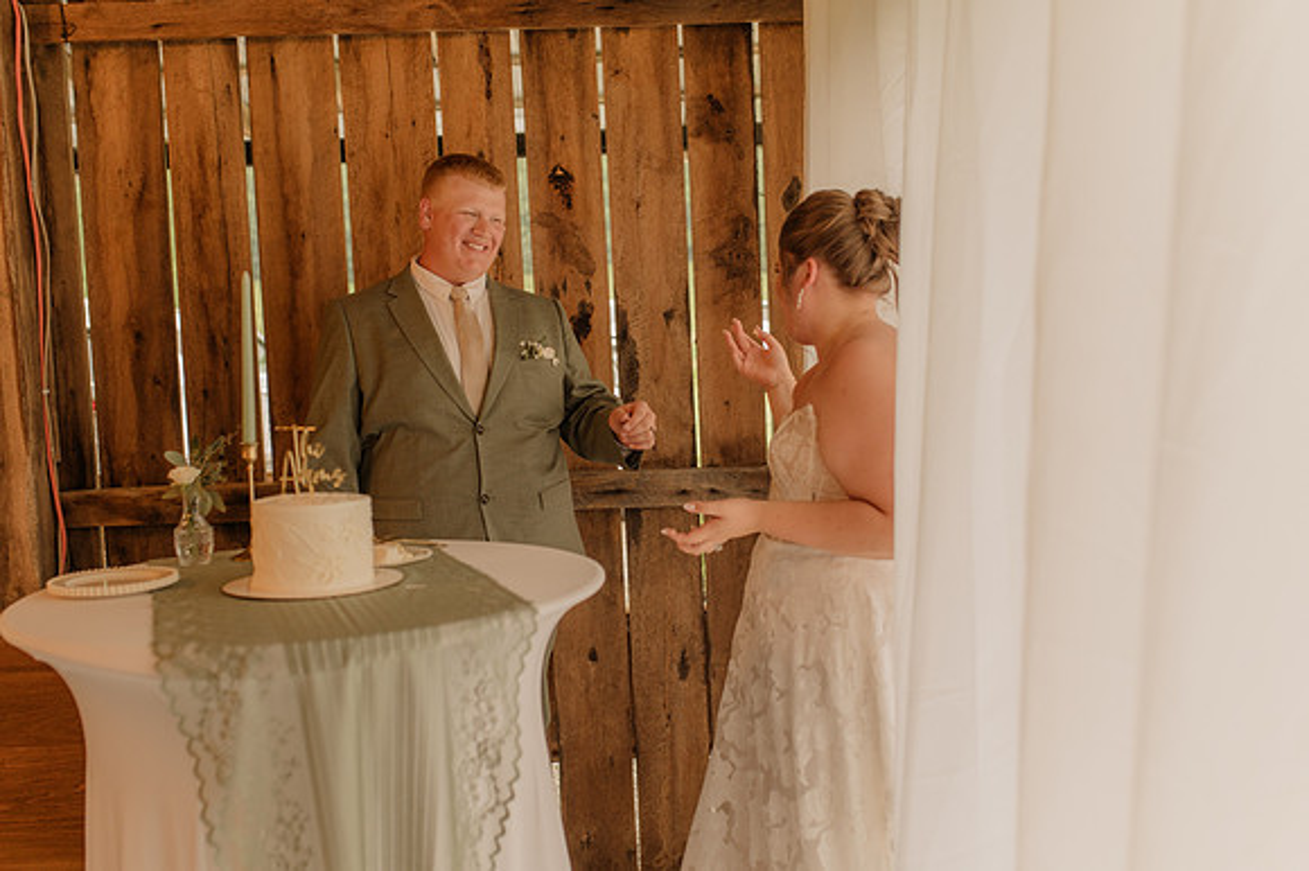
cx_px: 625
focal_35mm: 38
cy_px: 437
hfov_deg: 50.9
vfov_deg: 35.2
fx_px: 1374
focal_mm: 35
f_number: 2.5
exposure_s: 1/200
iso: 640
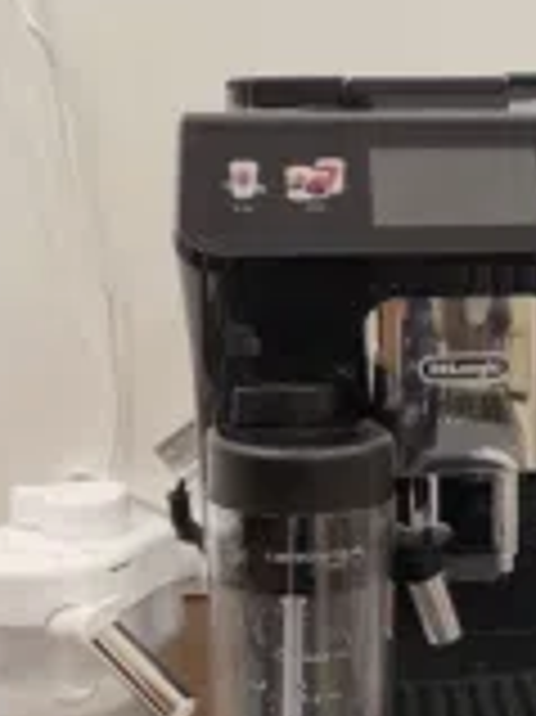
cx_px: 504
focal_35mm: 58
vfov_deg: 33.1
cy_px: 446
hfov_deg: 24.3
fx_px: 1199
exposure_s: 1/50
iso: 500
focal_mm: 6.19
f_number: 1.65
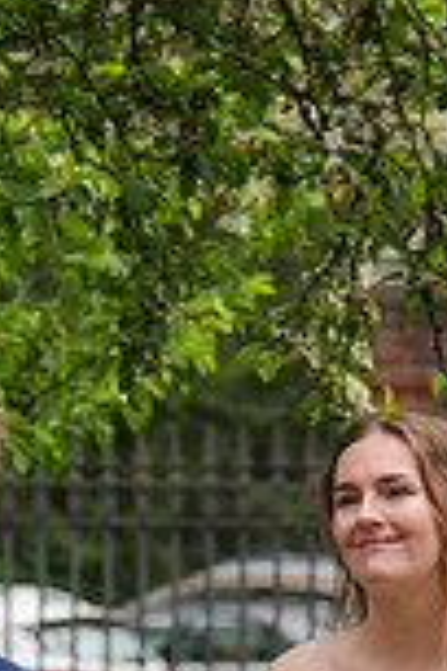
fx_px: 7561
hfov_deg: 3.4
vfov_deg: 5.1
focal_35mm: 406
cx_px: 361
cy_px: 719
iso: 100
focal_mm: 92
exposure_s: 1/400
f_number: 4
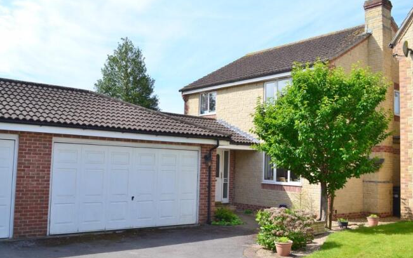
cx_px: 207
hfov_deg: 52.8
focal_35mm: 37
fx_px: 416
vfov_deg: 34.4
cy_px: 124
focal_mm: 24
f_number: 11
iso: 400
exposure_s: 1/500
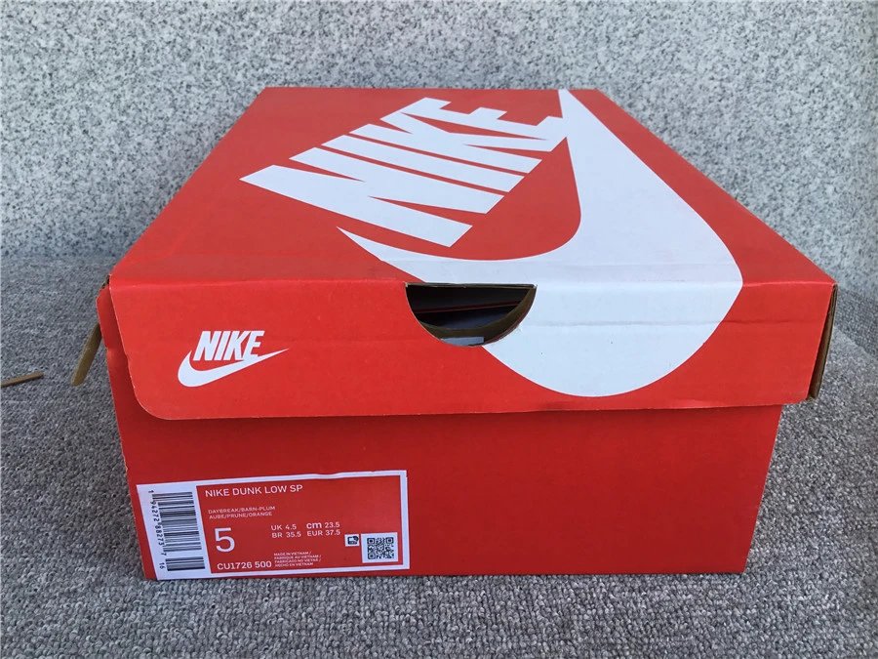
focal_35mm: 31
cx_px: 439
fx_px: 786
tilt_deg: -24.6
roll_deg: -1.9
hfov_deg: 58.4
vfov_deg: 45.4
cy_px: 330
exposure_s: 1/266
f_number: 2.4
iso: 25
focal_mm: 3.3
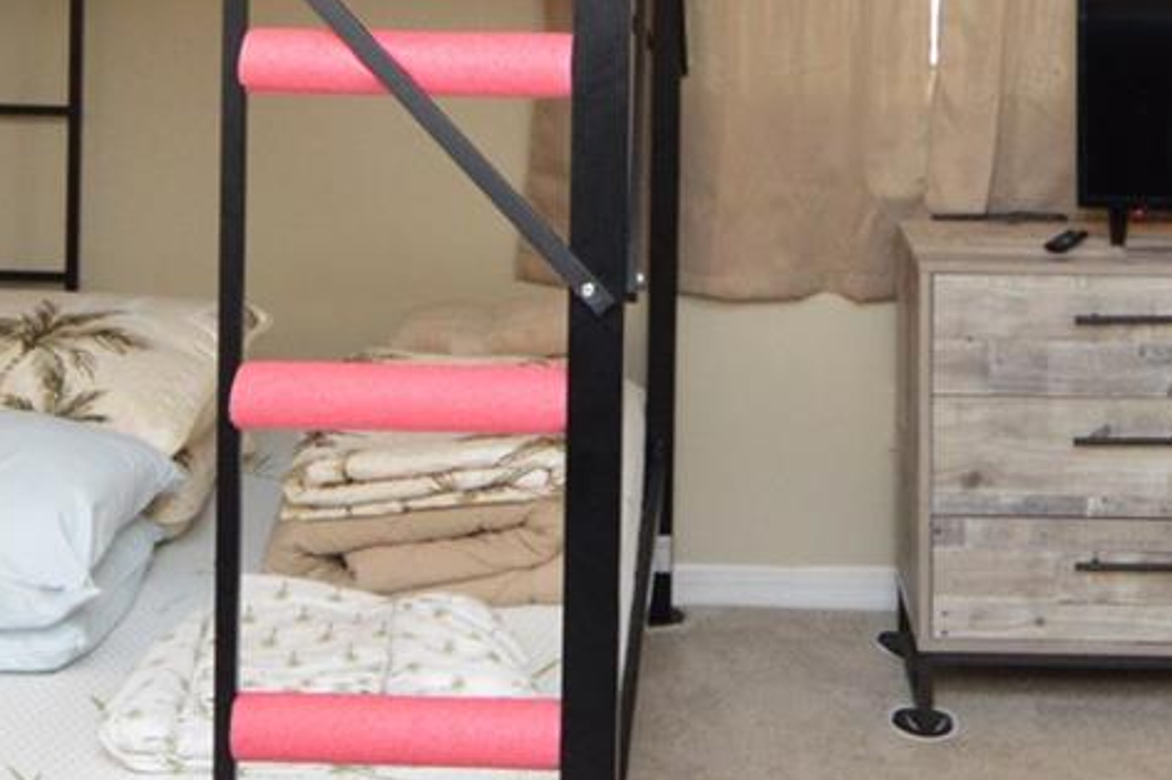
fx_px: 1984
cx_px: 651
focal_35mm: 61
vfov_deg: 21.1
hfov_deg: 32.9
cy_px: -76
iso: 1100
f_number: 4
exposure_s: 1/60
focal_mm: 12
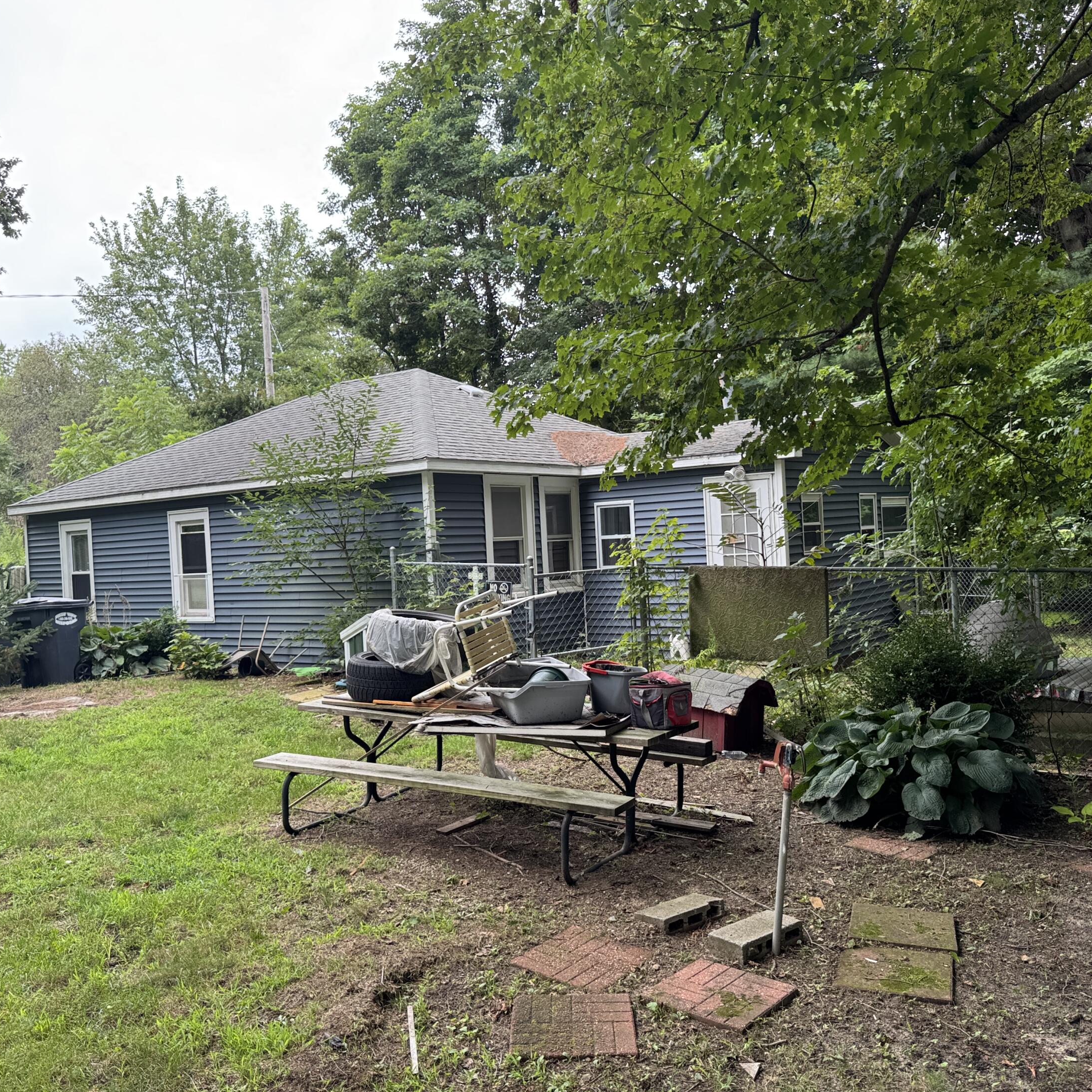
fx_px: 1035
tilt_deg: -0.7
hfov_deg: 55.6
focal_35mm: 29
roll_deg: +2.3
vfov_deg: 55.6
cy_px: 548
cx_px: 572
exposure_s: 1/265
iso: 64
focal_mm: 6.76
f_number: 1.78
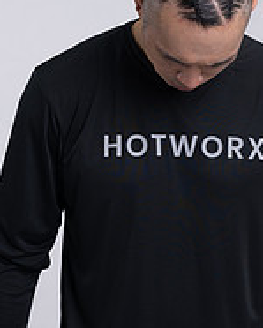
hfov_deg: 8.0
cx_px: 192
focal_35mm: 193
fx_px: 1876
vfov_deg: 10.0
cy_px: 176
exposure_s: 1/125
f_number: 4
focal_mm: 85
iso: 125
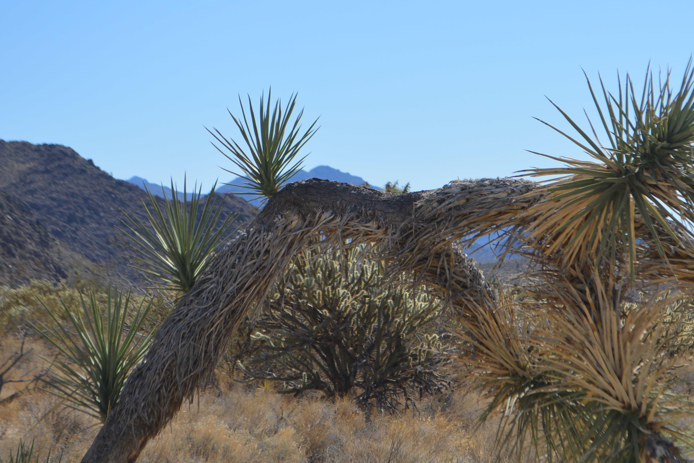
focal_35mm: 120
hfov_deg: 17.1
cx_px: 453
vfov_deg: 11.5
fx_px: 2310
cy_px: 210
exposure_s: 1/2000
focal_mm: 55
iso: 400
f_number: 7.1
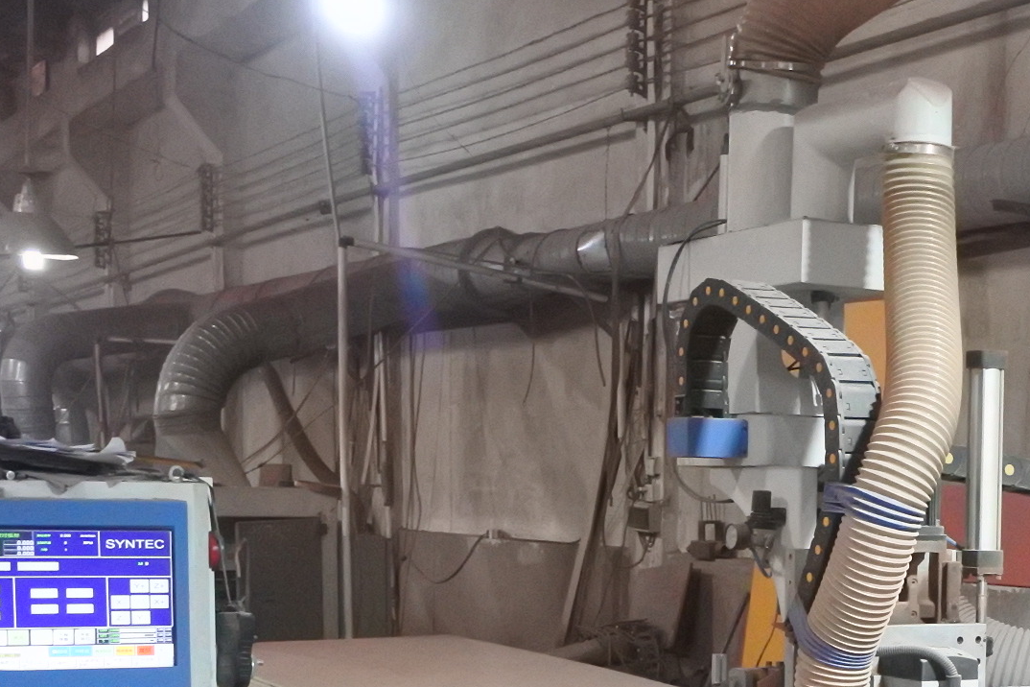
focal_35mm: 70
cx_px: 1018
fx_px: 2003
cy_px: 870
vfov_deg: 18.3
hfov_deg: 27.3
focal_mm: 10
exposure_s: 1/60
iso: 3200
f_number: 3.5
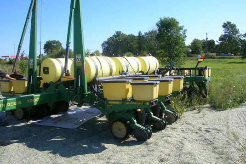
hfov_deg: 51.9
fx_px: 253
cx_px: 121
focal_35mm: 37
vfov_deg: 36.0
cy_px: 80
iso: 71
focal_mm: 5.8
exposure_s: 1/312
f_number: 5.6
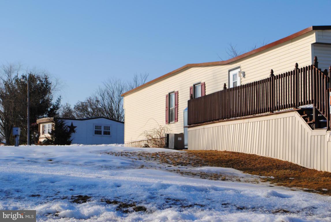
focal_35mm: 63
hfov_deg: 31.9
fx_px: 580
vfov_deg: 21.6
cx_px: 166
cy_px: 111
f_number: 9
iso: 100
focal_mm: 42
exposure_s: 1/320
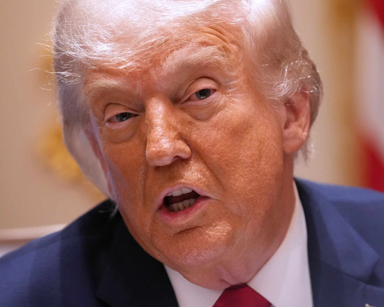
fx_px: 3853
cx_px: 206
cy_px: 154
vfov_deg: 4.6
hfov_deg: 5.7
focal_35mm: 339
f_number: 3.2
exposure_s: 1/160
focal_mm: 200
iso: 3200
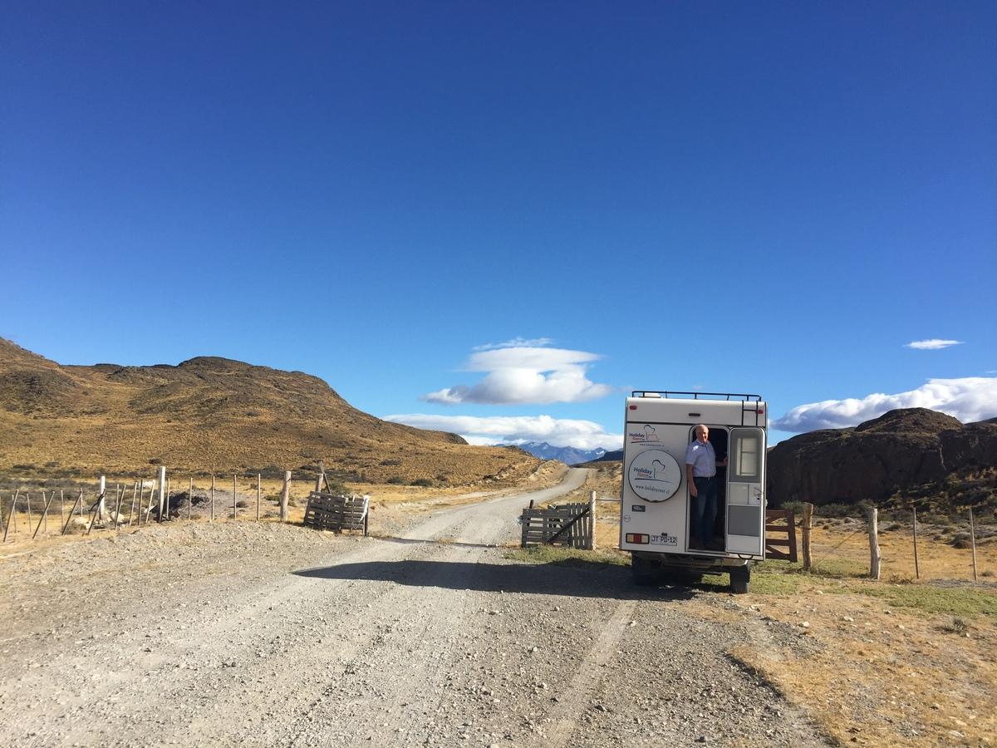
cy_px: 374
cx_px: 498
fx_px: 835
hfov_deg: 61.7
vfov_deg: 48.2
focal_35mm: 29
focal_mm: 4.15
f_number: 2.2
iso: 32
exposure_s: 1/2326
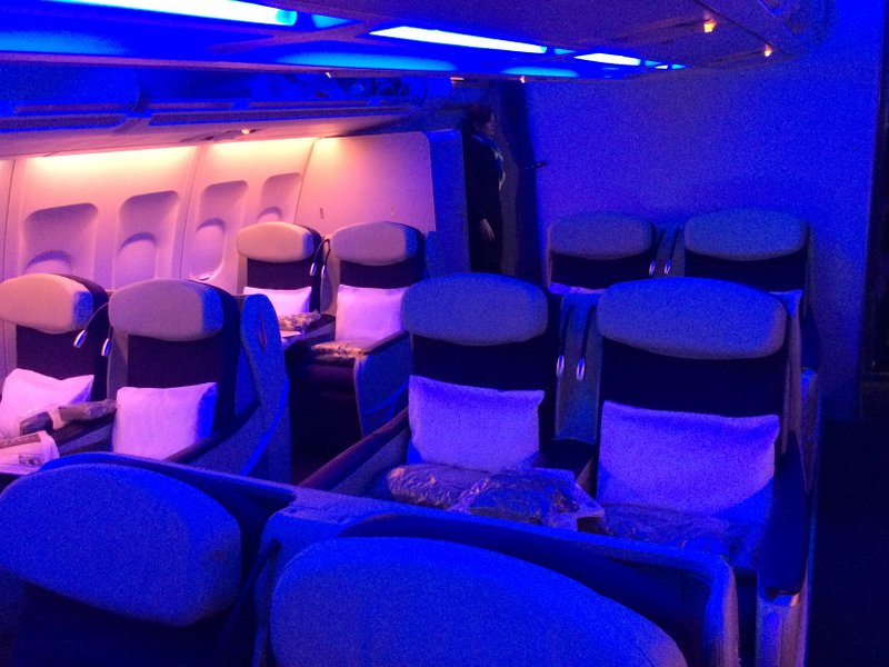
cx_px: 444
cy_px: 334
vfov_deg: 46.8
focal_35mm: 30
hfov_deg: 60.0
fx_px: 770
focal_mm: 4.12
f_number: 2.2
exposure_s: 1/30
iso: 320
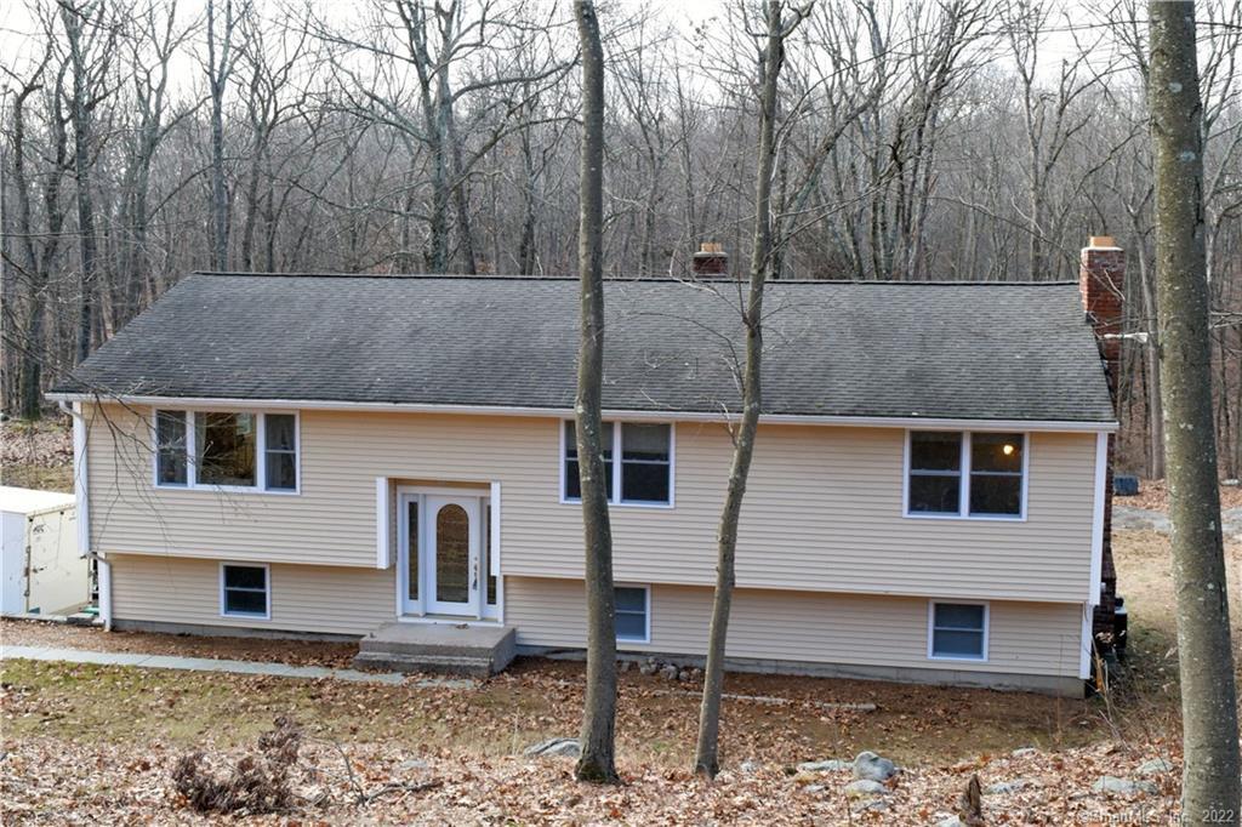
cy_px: 414
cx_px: 621
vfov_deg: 30.8
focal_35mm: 44
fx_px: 1500
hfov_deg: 45.0
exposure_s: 1/60
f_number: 29
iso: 1600
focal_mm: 29
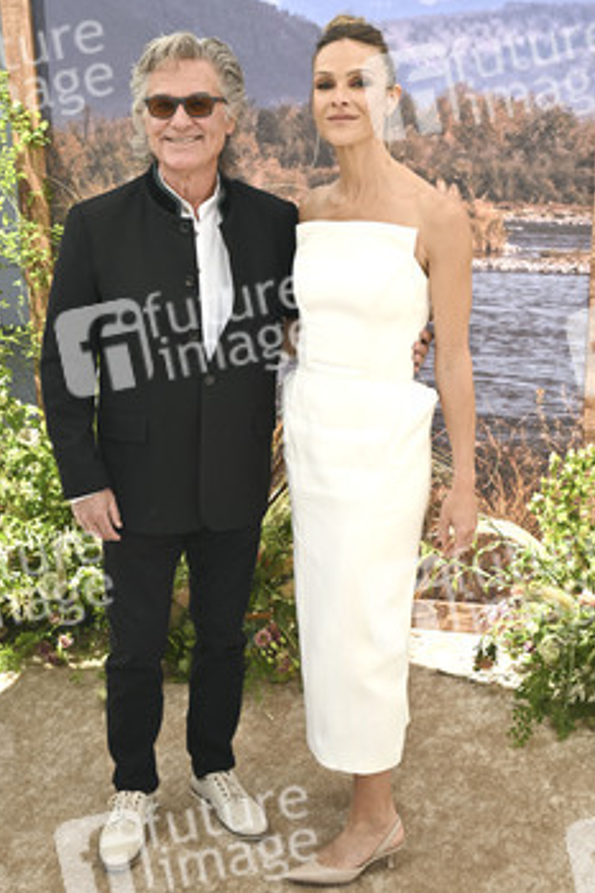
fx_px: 993
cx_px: 260
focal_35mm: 40
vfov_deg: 48.5
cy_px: 464
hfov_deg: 33.3
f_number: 8
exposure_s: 1/320
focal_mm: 35
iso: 250
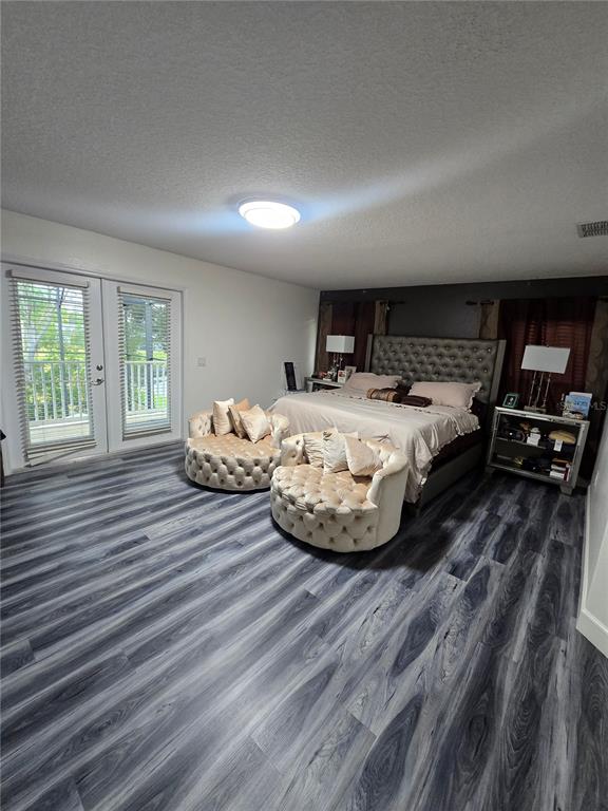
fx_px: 304
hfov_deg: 89.9
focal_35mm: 13
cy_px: 406
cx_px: 304
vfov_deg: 106.2
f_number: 2.2
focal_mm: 2.2
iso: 400
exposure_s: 1/60
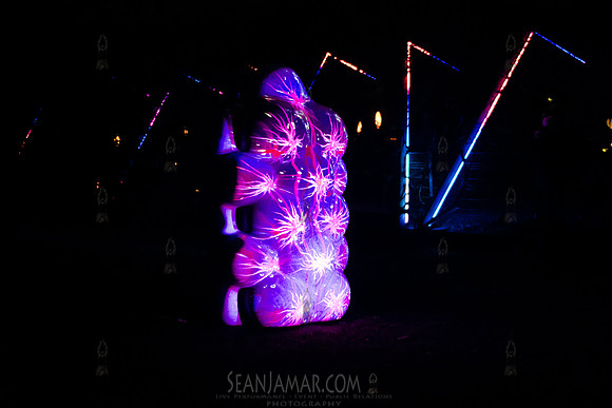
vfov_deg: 20.1
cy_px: 204
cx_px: 306
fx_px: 1150
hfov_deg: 29.8
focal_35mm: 68
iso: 10000
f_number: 2.8
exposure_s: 1/100
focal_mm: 45
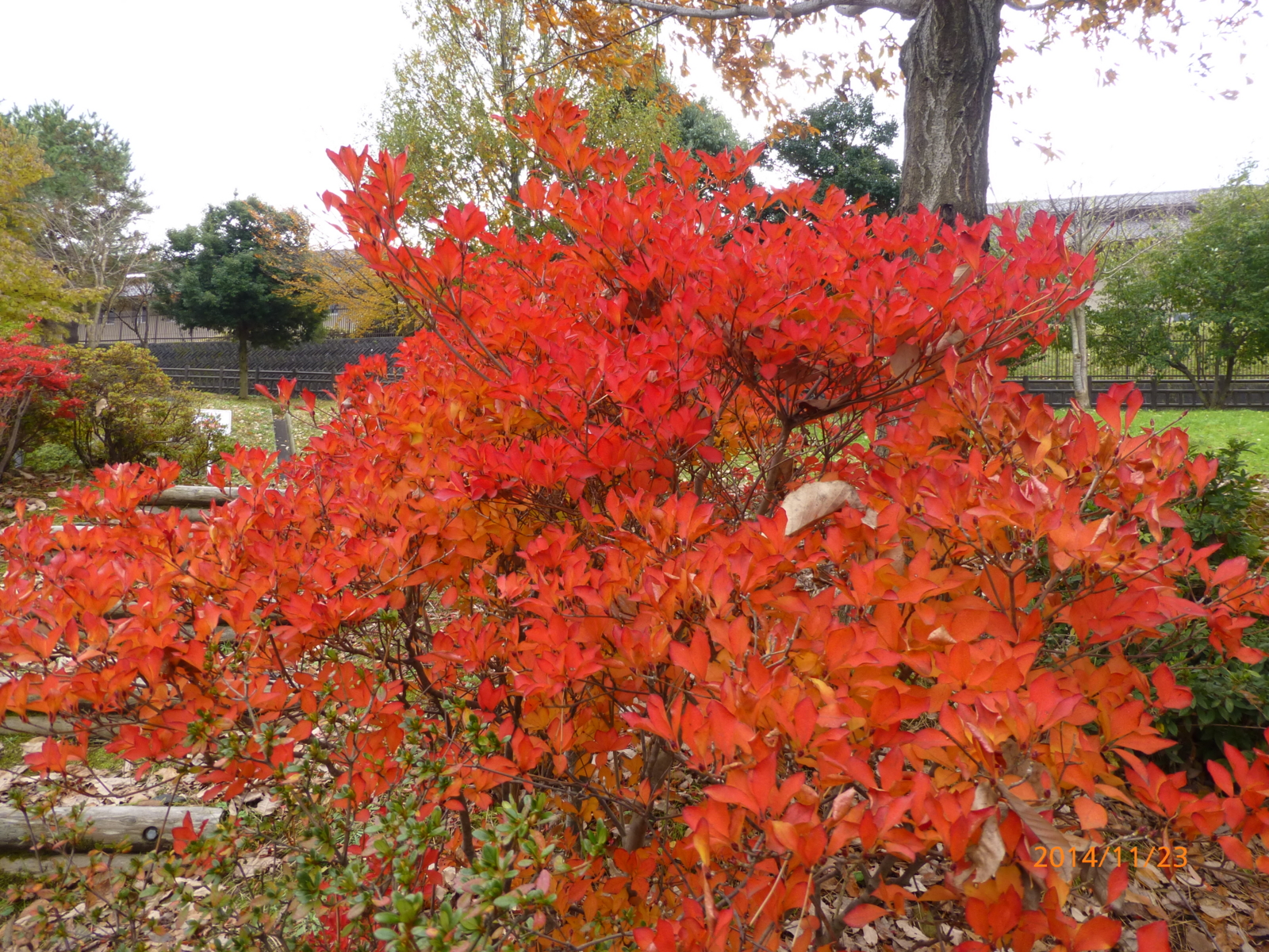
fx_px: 880
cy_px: 476
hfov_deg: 71.6
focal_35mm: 24
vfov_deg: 56.8
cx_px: 634
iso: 100
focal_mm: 4.3
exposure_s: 1/125
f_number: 4
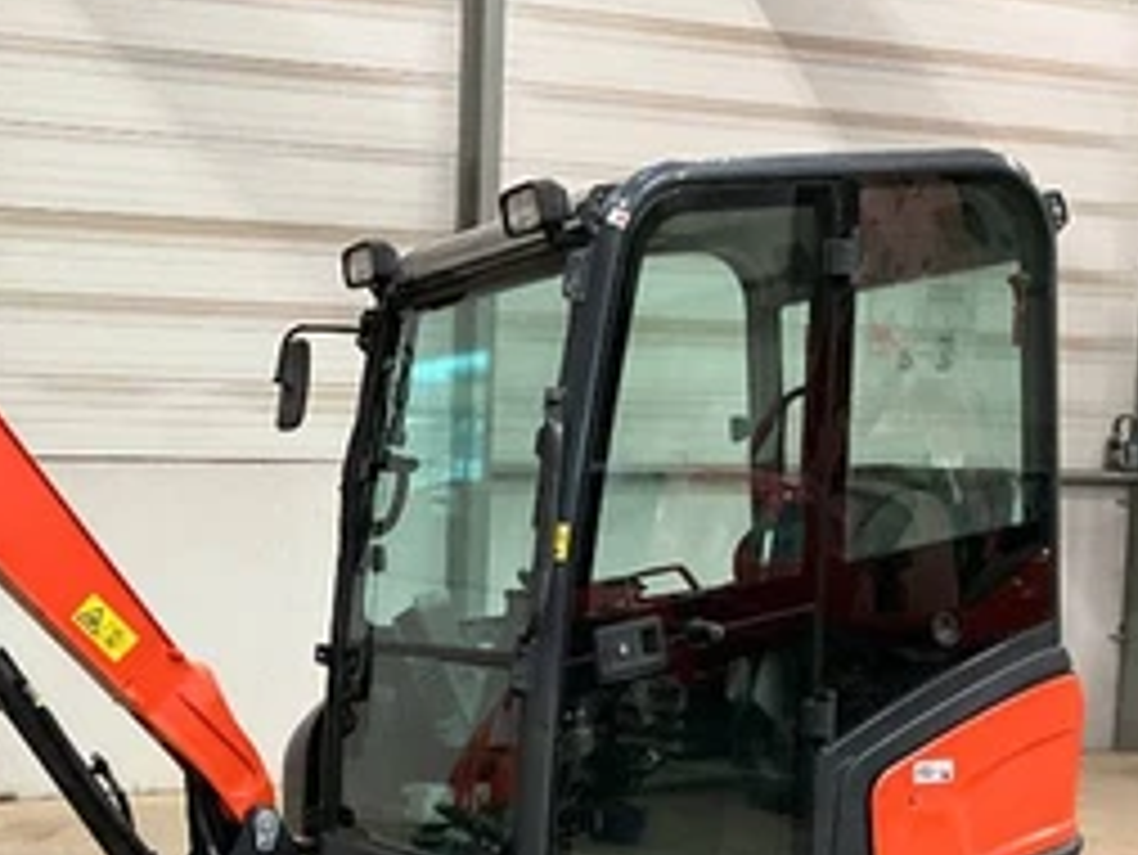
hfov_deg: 33.0
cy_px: 774
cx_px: 94
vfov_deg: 25.7
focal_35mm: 55
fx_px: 1809
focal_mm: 3
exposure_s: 1/60
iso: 200
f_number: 1.8
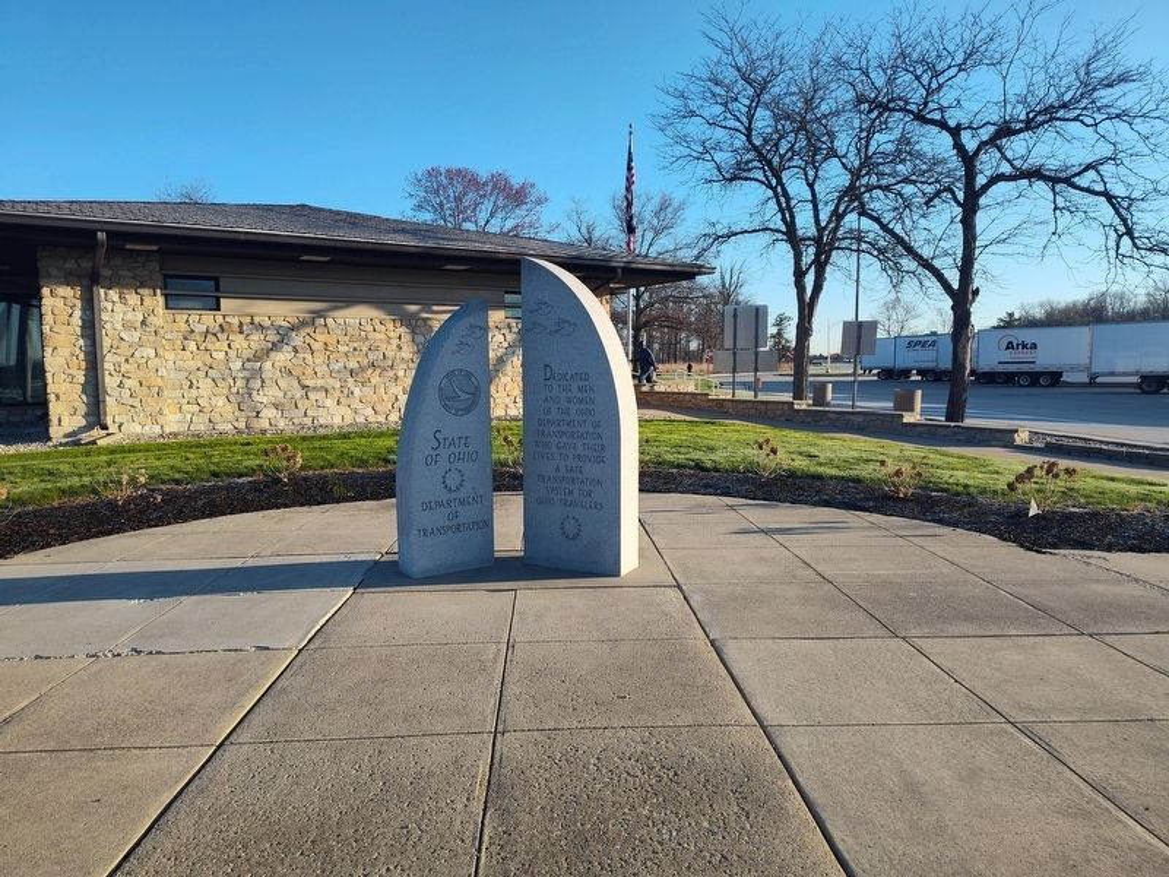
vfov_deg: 58.9
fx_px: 777
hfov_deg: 73.9
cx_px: 584
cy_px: 438
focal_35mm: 23
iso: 100
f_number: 1.8
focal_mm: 5.56
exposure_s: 1/847
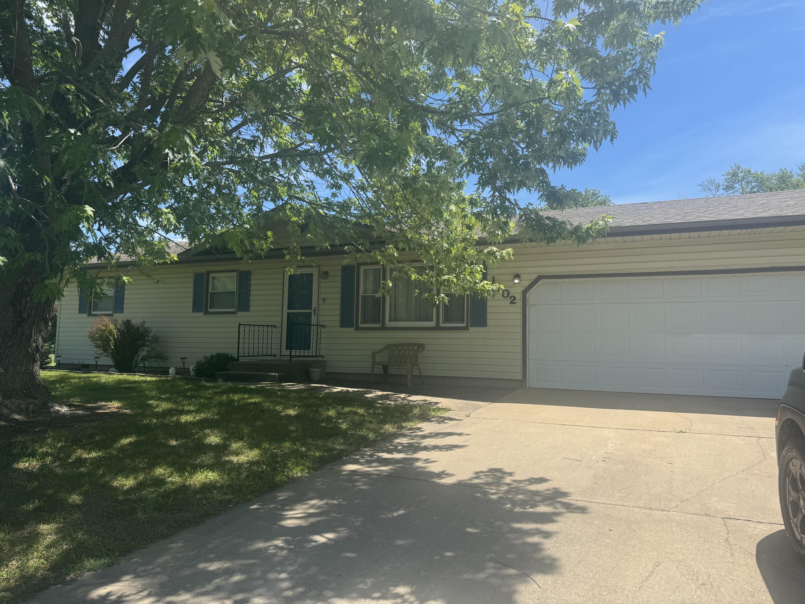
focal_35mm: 24
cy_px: 302
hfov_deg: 71.6
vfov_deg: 56.8
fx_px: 558
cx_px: 402
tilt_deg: +4.9
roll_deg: -1.4
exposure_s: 1/2710
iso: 80
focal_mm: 6.76
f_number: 1.78
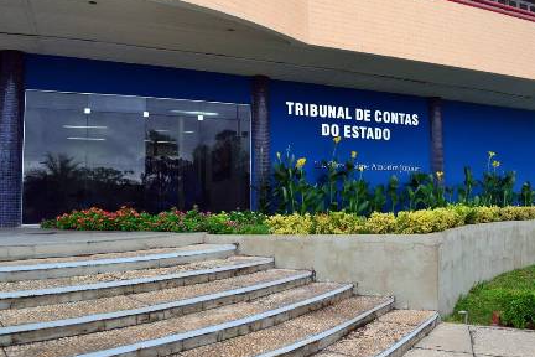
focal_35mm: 28
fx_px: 416
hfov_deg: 65.5
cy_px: 178
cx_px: 275
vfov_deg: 46.4
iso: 400
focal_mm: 18
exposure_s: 1/50
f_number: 8
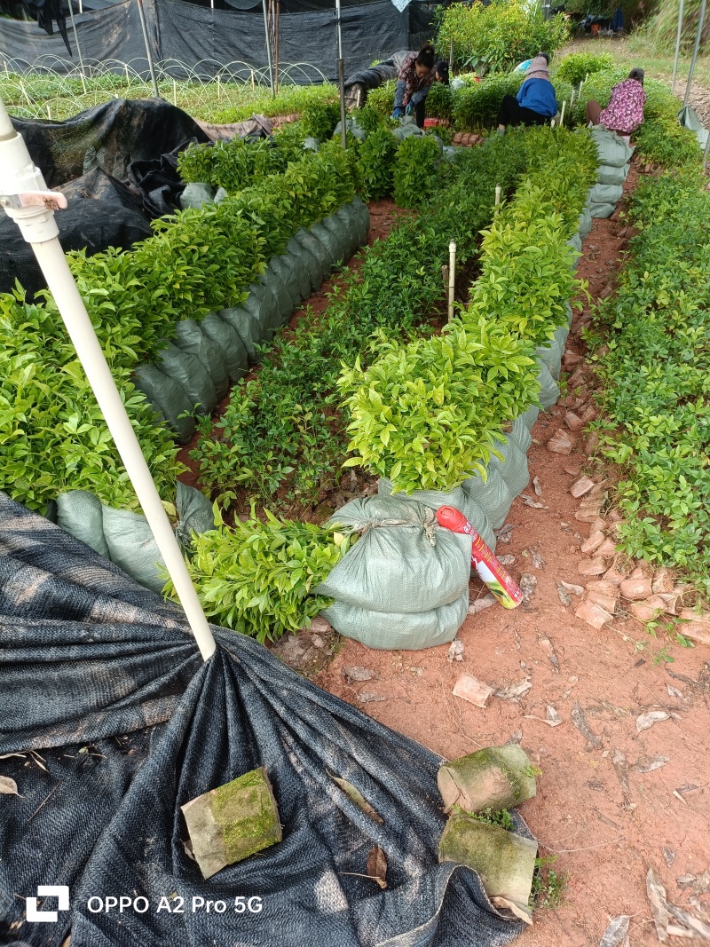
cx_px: 355
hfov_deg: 54.9
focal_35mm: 25
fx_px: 684
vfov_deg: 69.4
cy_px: 474
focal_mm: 4.7
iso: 123
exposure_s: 1/101
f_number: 1.7
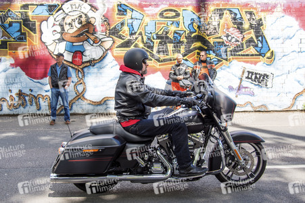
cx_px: 152
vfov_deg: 42.3
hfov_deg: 60.3
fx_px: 262
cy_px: 102
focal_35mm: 31
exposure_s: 1/500
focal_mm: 31
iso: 100
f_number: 4
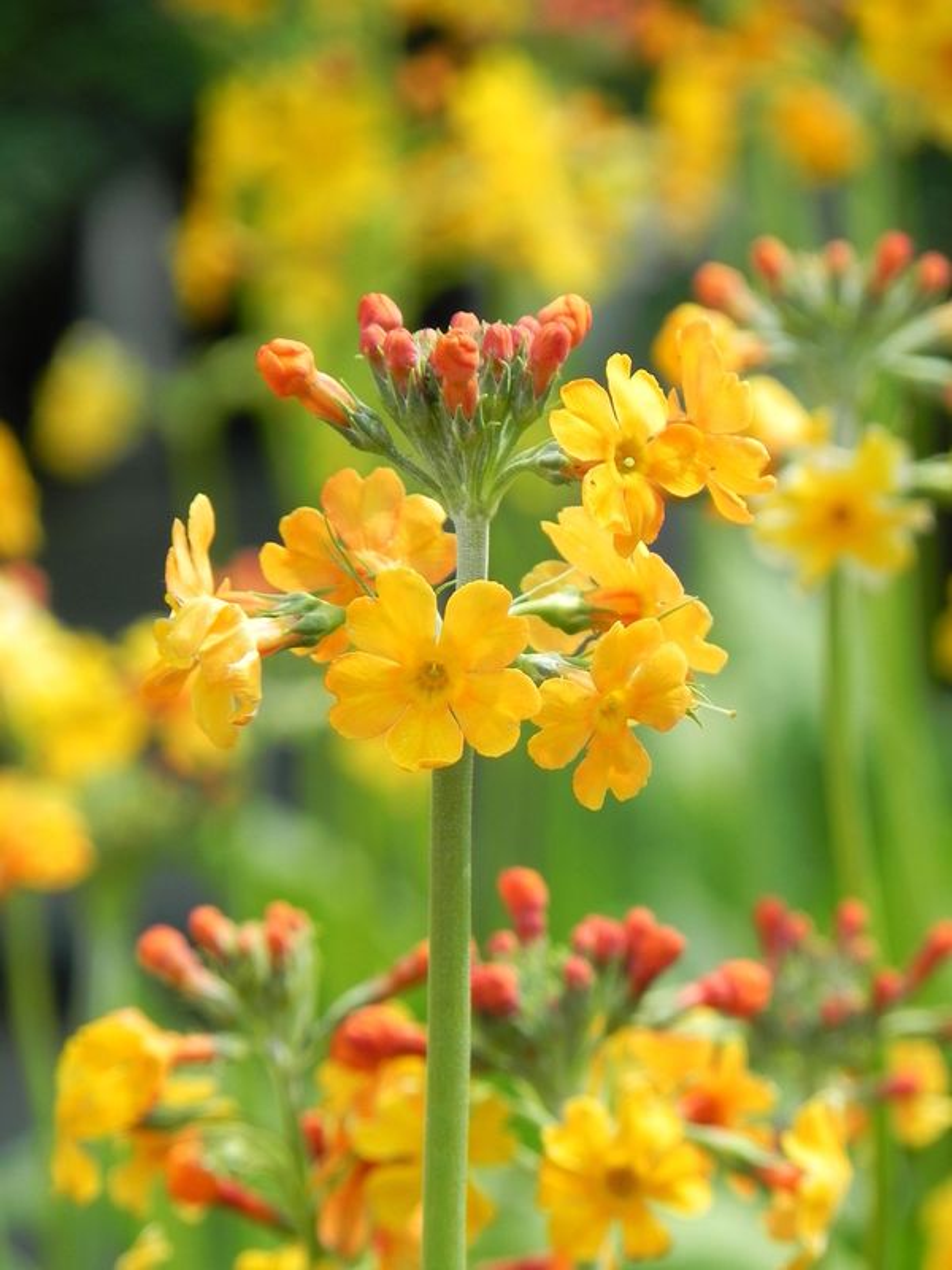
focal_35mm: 425
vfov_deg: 4.7
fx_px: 15584
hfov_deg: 3.5
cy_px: 635
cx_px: 476
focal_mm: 75.7
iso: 160
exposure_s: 1/400
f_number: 5
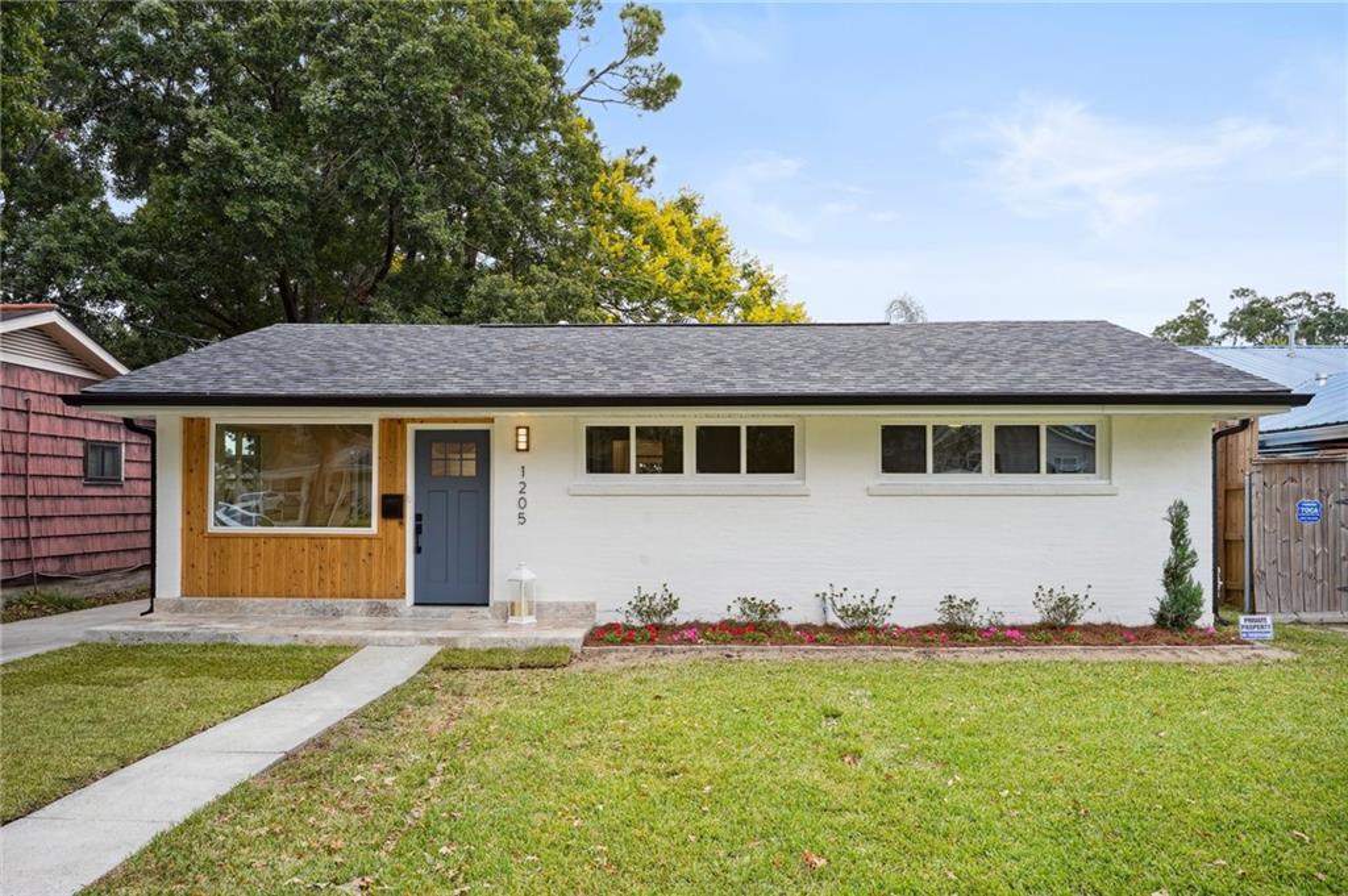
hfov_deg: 71.6
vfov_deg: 51.2
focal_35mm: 25
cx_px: 674
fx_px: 935
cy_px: 448
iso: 800
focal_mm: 25
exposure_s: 1/200
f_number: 11
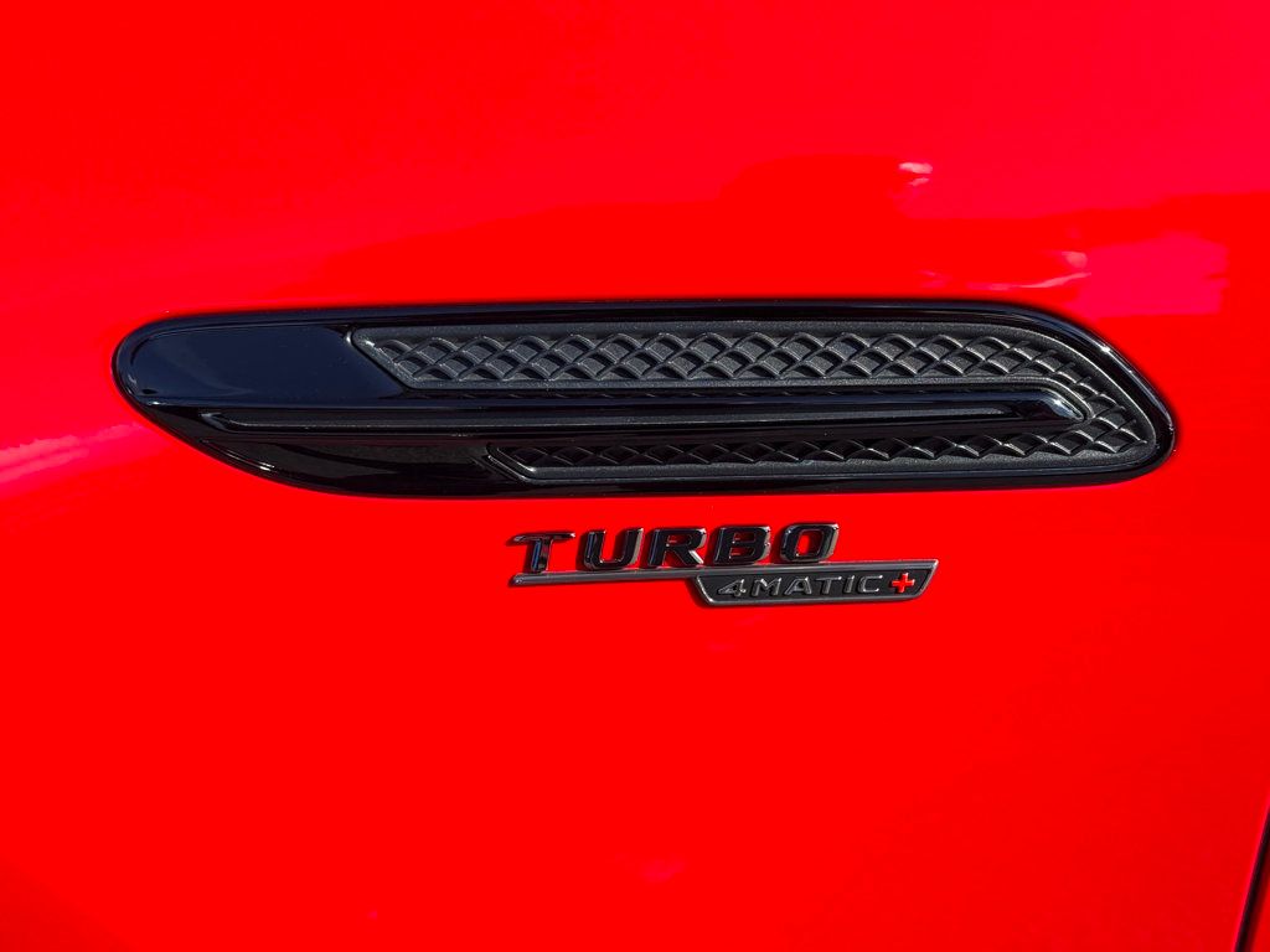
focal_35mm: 48
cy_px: 476
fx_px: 1761
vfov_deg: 30.3
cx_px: 635
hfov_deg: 39.7
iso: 100
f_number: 1.78
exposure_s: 1/1484
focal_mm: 6.76
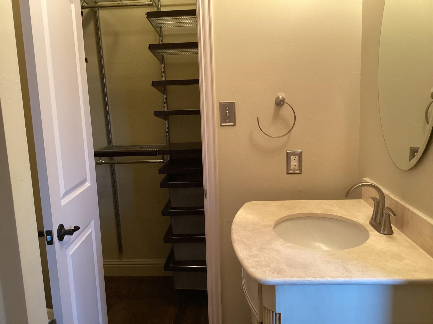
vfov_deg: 45.4
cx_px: 216
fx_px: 388
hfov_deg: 58.4
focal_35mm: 31
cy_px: 162
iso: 320
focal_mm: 3.3
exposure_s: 1/40
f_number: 2.4
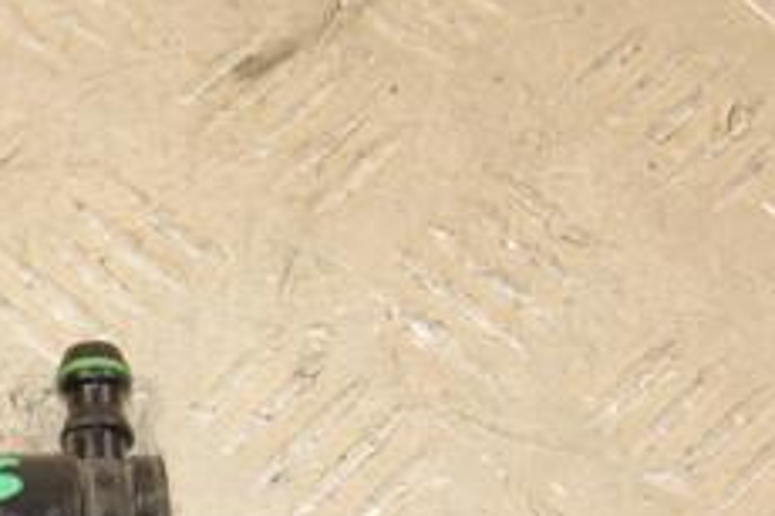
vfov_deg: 7.0
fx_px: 4216
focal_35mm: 196
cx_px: -206
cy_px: 347
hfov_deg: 10.3
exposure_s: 1/200
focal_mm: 50
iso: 800
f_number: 6.3
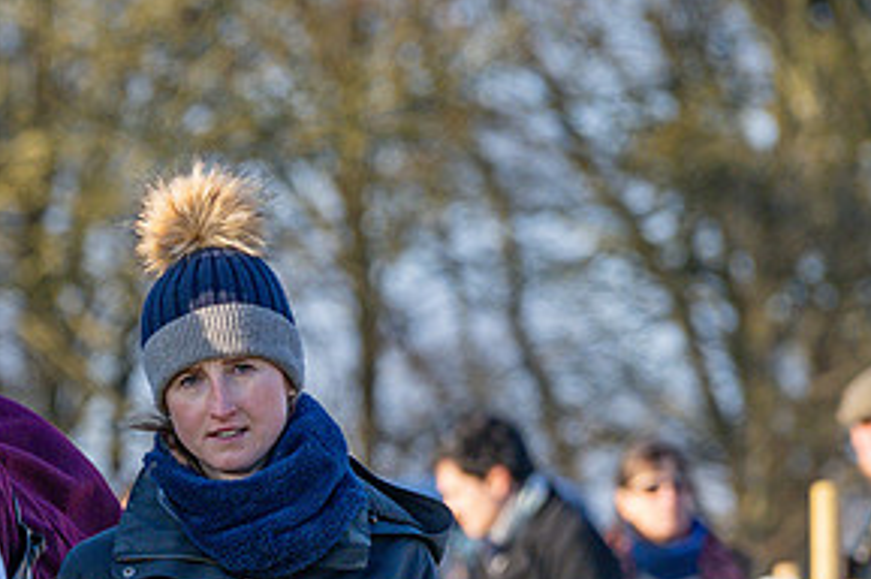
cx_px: -168
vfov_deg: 2.4
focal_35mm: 570
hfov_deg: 3.6
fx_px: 13775
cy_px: 566
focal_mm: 150
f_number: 4
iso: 400
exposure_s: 1/1000
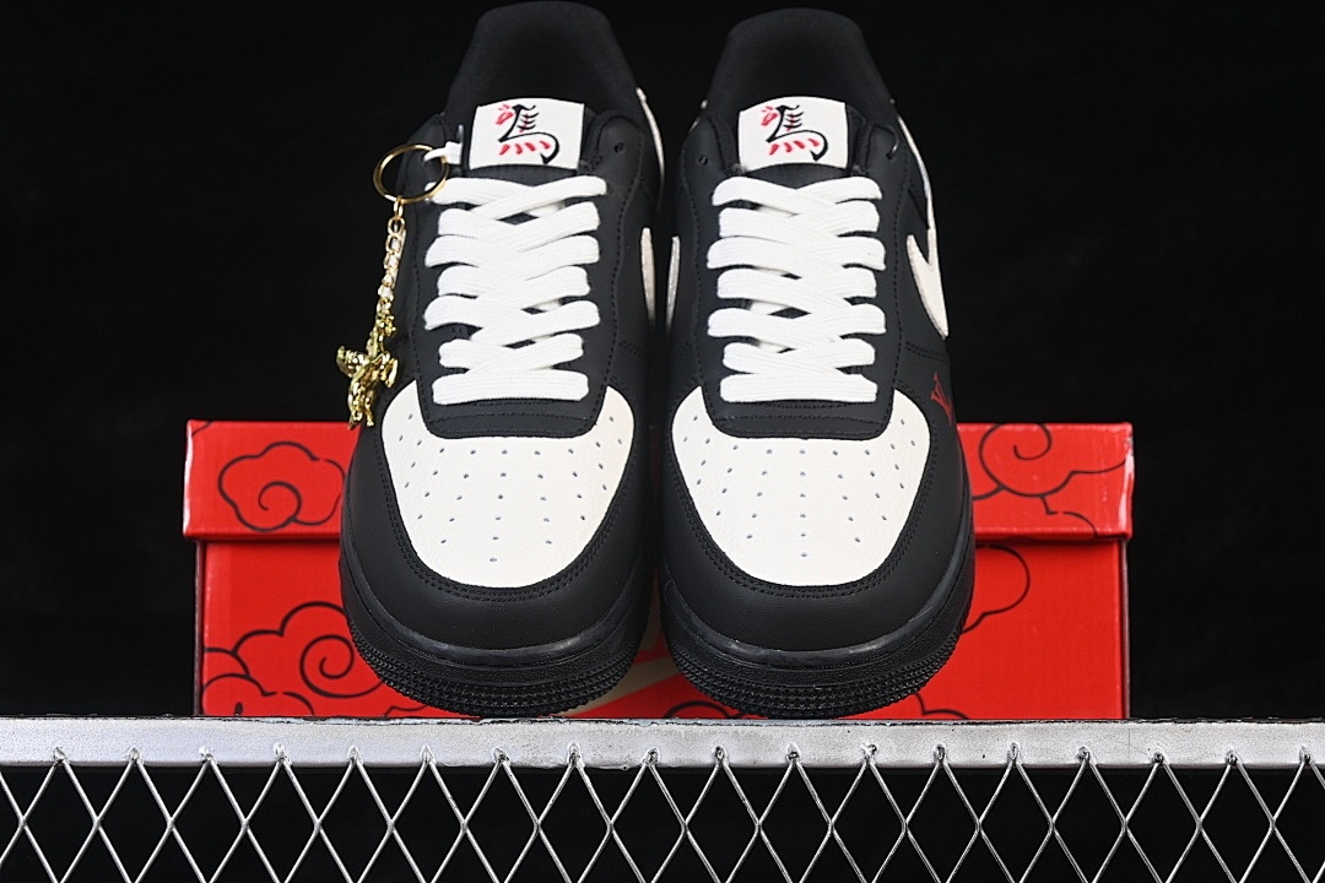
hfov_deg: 27.0
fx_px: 2760
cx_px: 662
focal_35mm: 75
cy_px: 442
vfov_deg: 18.2
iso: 160
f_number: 6.3
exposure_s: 1/50
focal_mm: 50
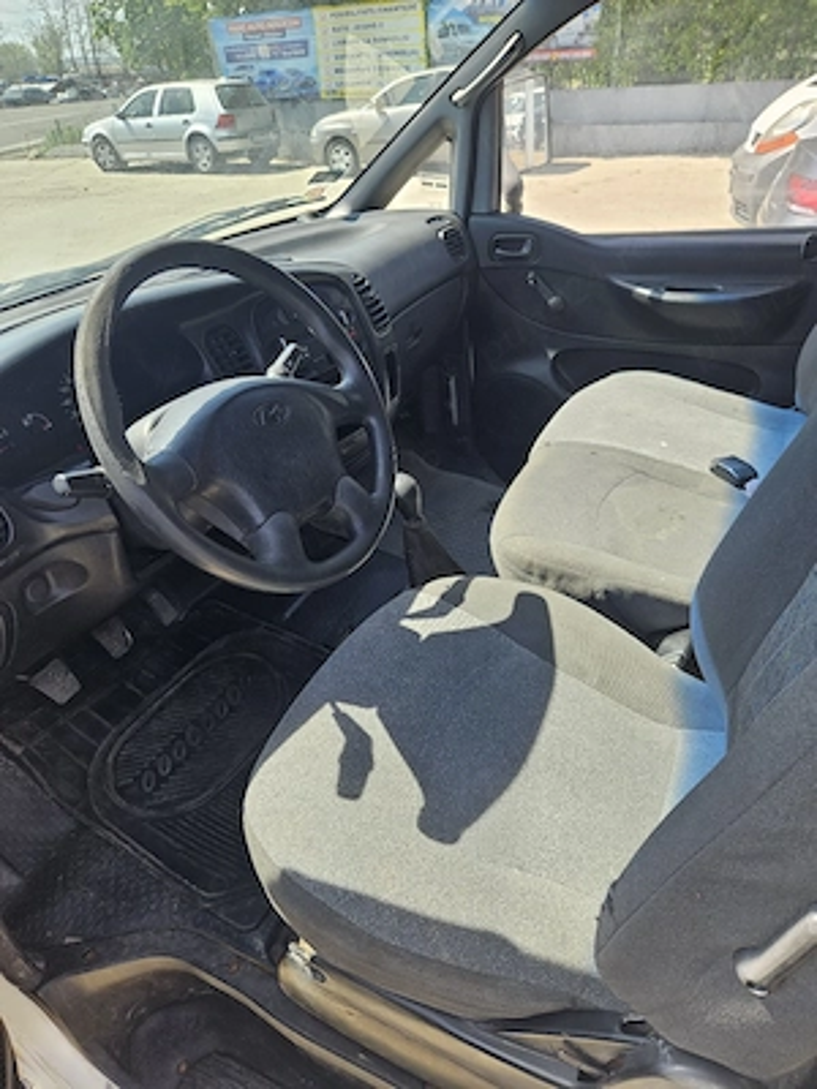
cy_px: 544
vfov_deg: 73.9
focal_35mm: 23
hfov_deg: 58.9
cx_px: 408
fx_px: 724
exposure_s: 1/312
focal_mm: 5.4
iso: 25
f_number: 1.8
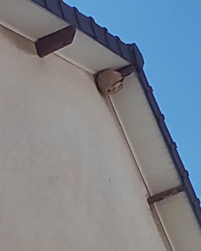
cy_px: 128
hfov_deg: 13.1
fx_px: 877
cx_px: 101
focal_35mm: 118
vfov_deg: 16.3
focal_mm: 1.68
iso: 100
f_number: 2.2
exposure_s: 1/1122
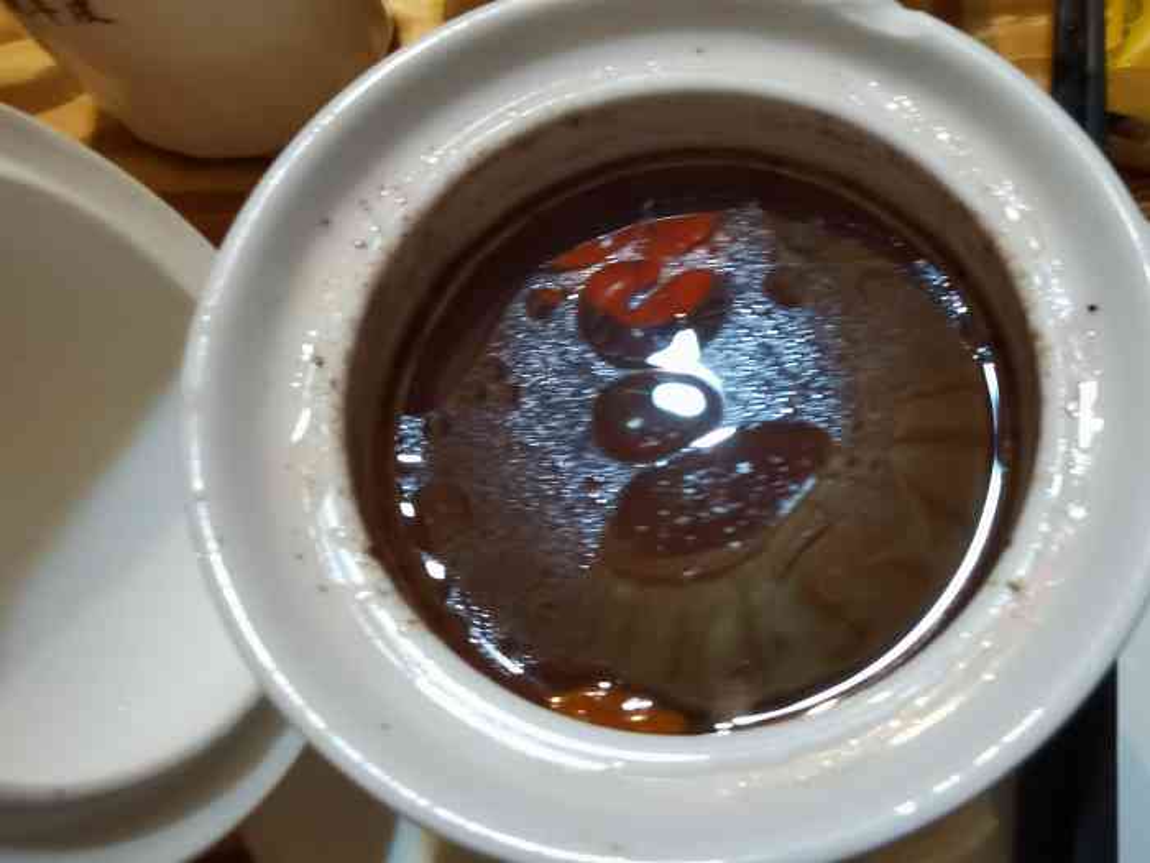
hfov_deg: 67.3
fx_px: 864
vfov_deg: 53.1
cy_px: 432
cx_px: 575
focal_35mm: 26
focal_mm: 2.26
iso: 320
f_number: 2.2
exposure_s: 1/30
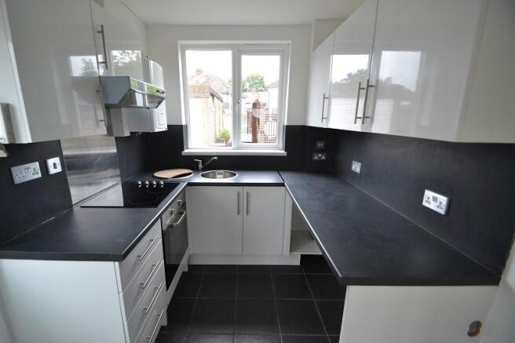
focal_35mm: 15
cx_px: 258
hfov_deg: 100.4
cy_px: 172
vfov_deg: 77.3
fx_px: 215
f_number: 3.5
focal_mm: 10
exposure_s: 1/60
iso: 560
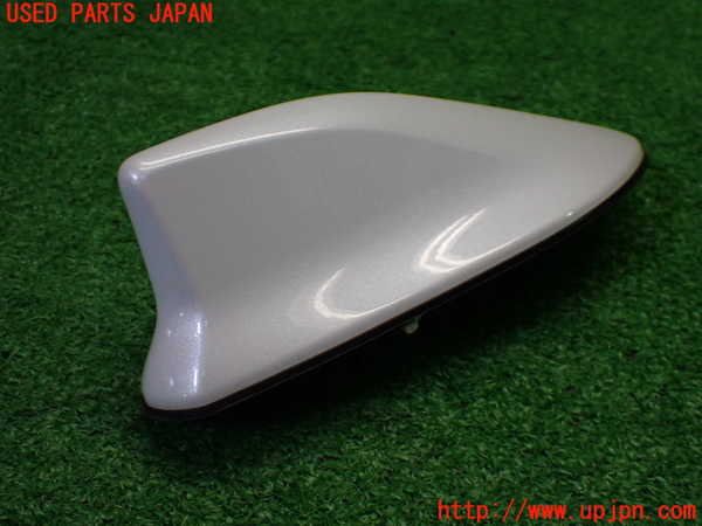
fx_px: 953
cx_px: 351
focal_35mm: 47
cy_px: 263
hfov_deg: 40.4
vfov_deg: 30.9
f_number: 3.1
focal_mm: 8.4
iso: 400
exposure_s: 1/200
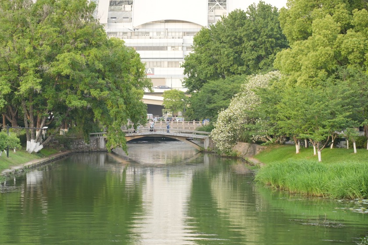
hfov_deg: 23.6
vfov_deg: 15.9
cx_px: 161
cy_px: 109
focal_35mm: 86
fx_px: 879
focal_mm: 75
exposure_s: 1/640
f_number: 4.5
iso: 800
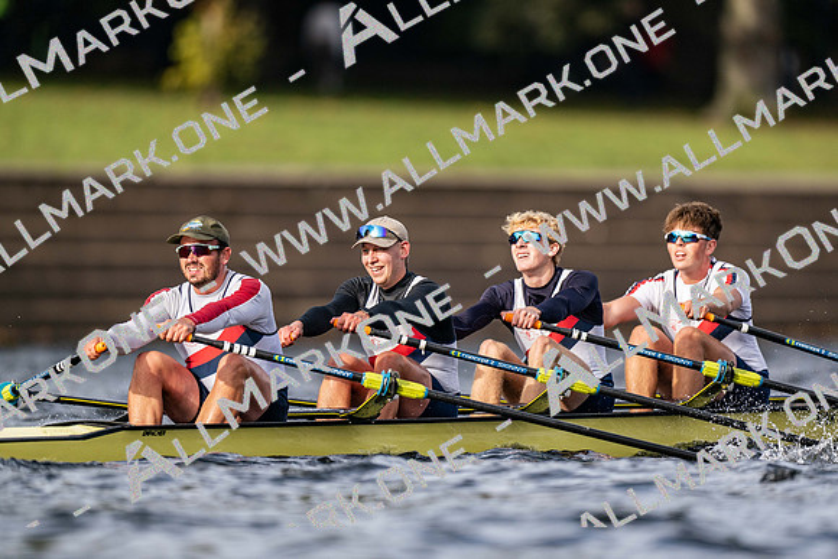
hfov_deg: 3.4
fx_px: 13976
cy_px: 280
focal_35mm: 600
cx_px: 419
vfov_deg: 2.3
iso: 400
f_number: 4
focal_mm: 600
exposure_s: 1/2500
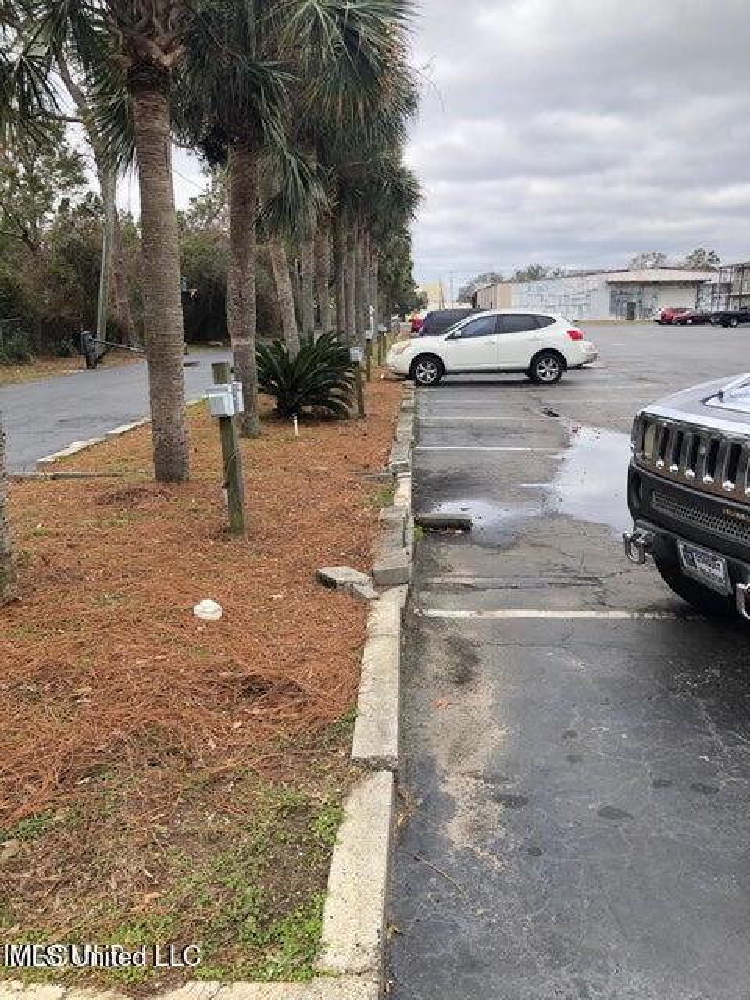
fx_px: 809
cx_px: 375
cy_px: 500
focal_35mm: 28
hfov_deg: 49.7
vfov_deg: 63.4
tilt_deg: -11.3
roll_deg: +0.7
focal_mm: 3.99
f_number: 1.8
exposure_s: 1/684
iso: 20
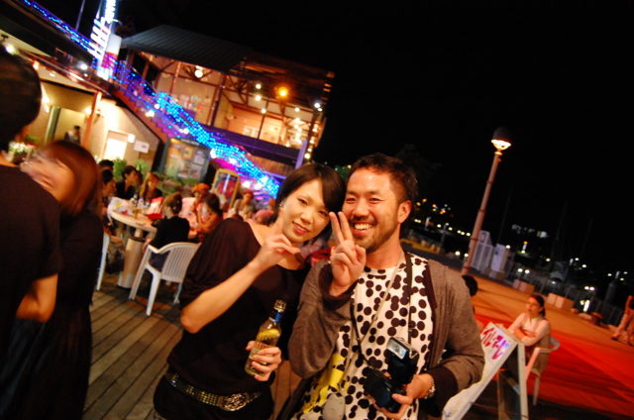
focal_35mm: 27
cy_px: 210
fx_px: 475
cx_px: 317
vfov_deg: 47.7
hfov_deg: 67.5
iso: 1600
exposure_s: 1/10
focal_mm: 18
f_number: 3.5
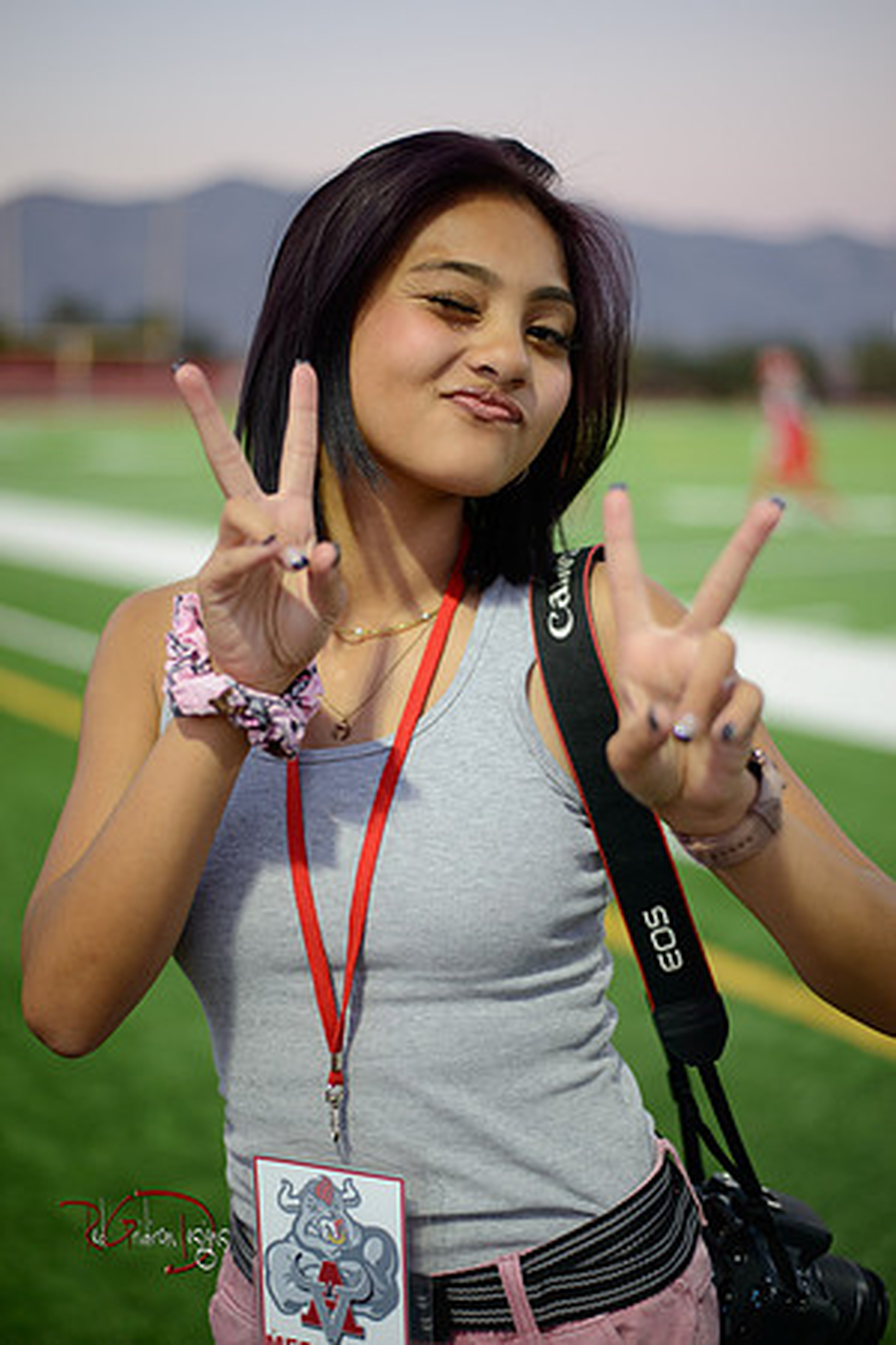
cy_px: 672
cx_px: 448
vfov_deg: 39.6
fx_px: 1867
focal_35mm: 50
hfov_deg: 27.0
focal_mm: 50
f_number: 1.8
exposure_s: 1/200
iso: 400
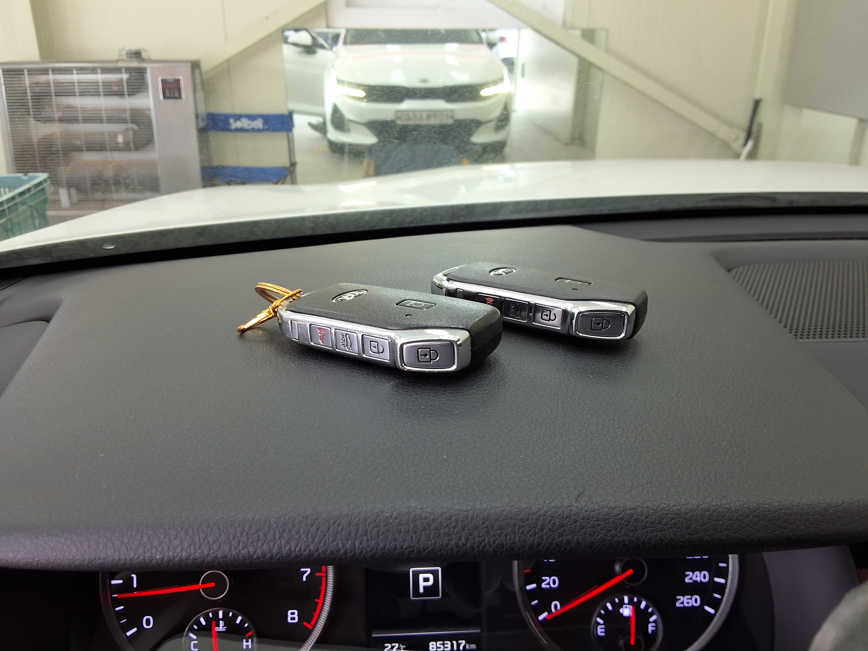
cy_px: 326
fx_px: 702
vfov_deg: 49.7
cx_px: 434
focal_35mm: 28
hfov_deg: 63.4
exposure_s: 1/60
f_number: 1.9
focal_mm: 2.91
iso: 50
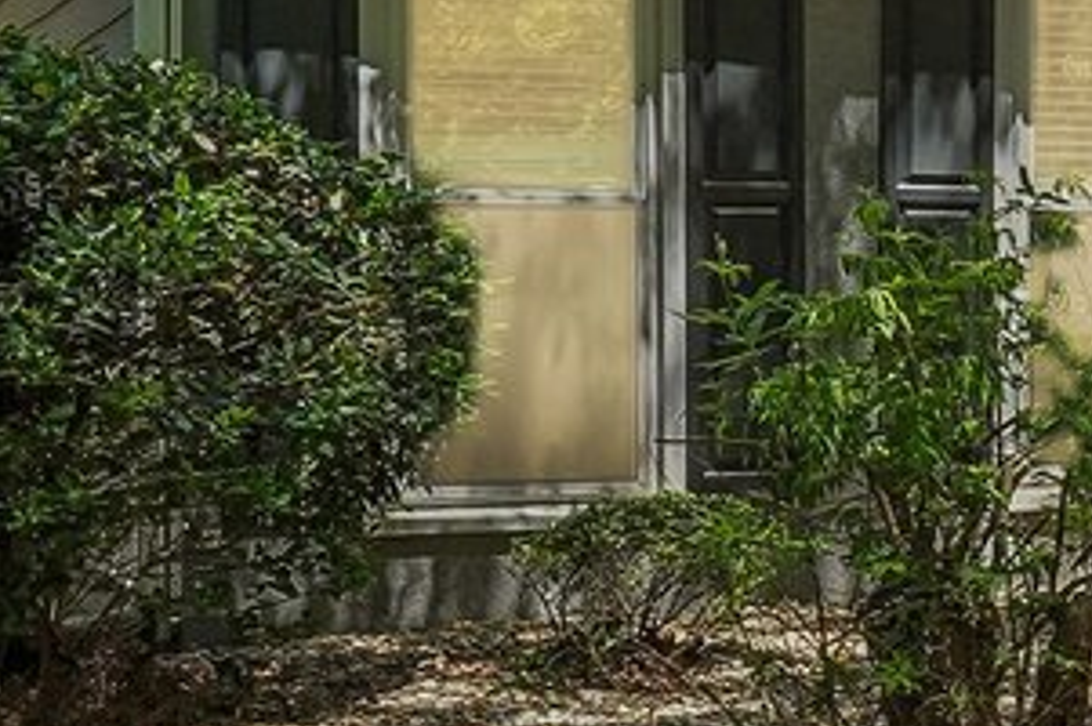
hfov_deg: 16.0
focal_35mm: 109
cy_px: 296
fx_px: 3303
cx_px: 1937
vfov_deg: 12.5
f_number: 8
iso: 800
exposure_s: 1/320
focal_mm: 16
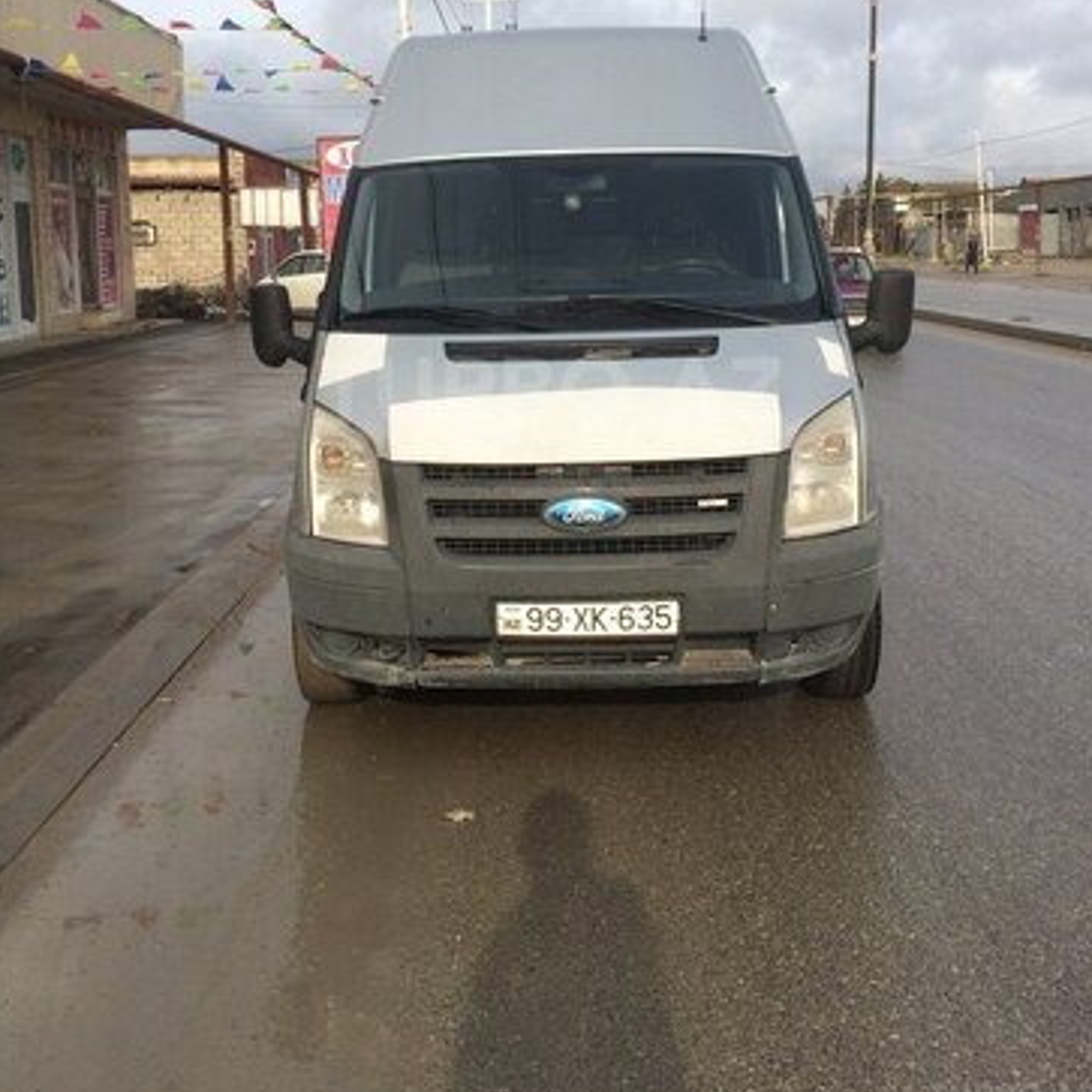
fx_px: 1249
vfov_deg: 46.7
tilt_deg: -8.2
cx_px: 551
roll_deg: +0.1
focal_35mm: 35
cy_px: 391
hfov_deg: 47.2
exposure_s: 1/1866
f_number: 2.2
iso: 32
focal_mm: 4.15
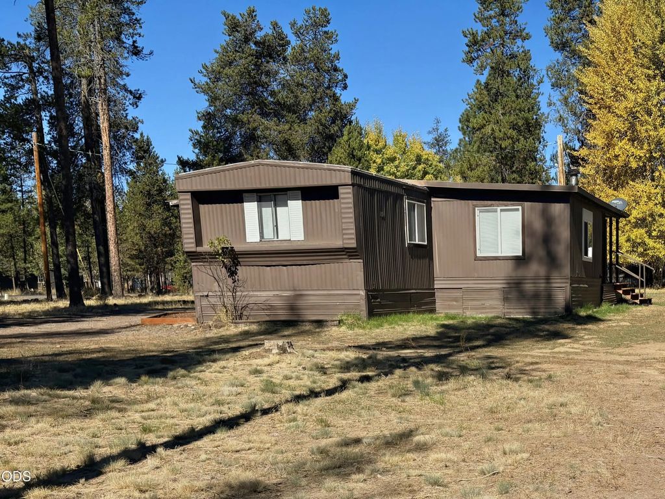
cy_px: 250
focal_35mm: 26
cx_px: 332
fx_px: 499
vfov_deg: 53.1
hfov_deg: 67.3
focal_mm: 5.96
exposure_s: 1/3279
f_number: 1.6
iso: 50
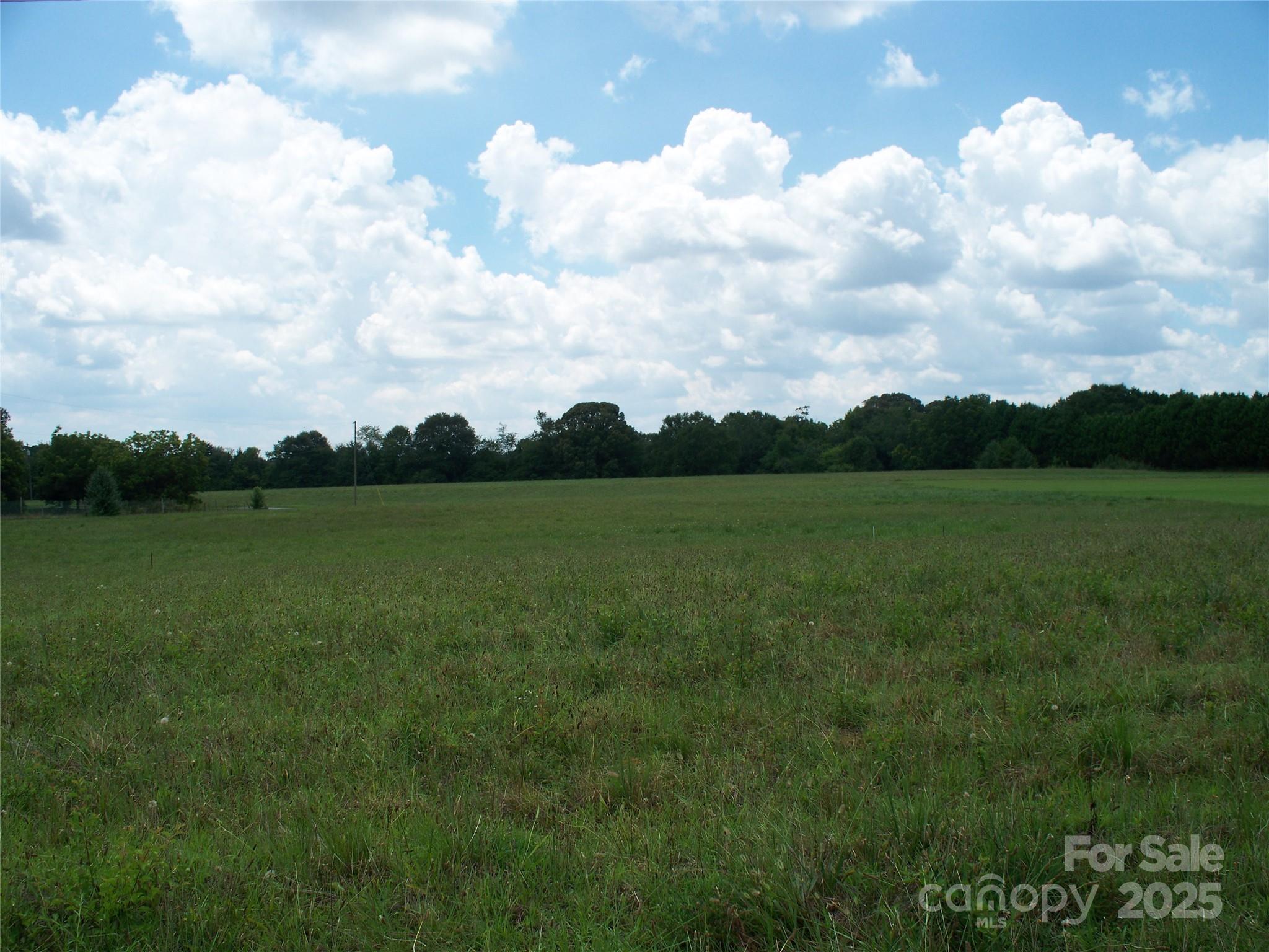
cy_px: 476
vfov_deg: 39.7
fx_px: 1320
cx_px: 634
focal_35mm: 36
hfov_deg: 51.4
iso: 64
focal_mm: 7.54
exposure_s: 1/400
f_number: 5
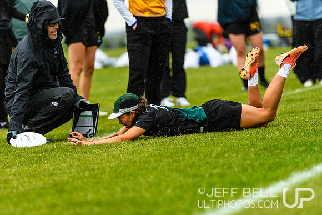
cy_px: 108
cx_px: 161
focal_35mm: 300
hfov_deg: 6.9
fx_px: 2684
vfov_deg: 4.6
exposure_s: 1/1250
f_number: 3.2
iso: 200
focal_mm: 200
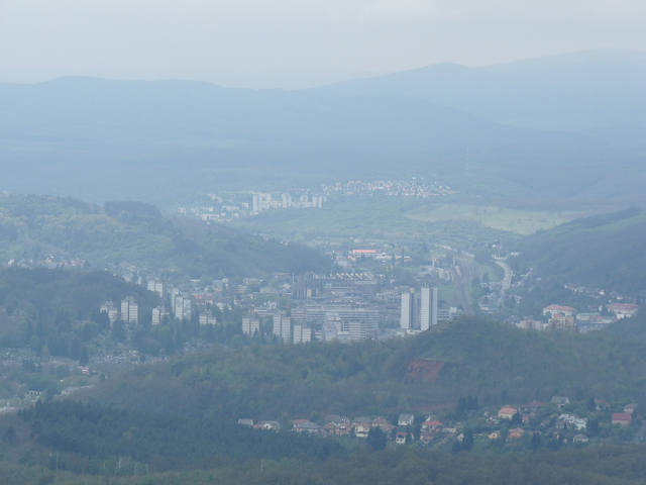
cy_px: 242
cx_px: 323
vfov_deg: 6.1
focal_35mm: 243
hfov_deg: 8.1
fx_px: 4535
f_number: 5.6
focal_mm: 43.3
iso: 100
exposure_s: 1/320
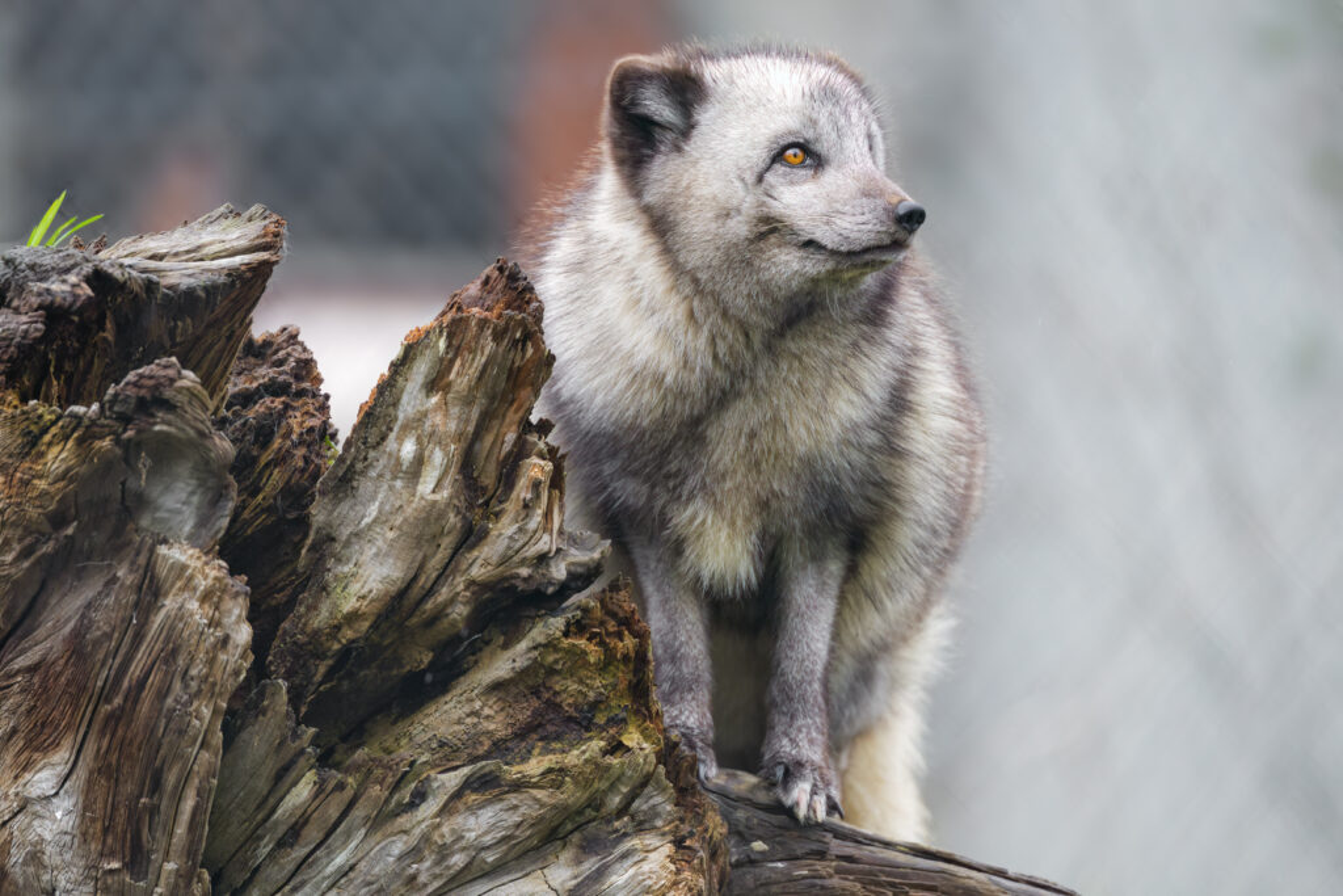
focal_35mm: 560
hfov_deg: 3.7
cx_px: 672
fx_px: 20893
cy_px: 448
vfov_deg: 2.5
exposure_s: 1/800
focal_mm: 560
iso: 1000
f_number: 5.6
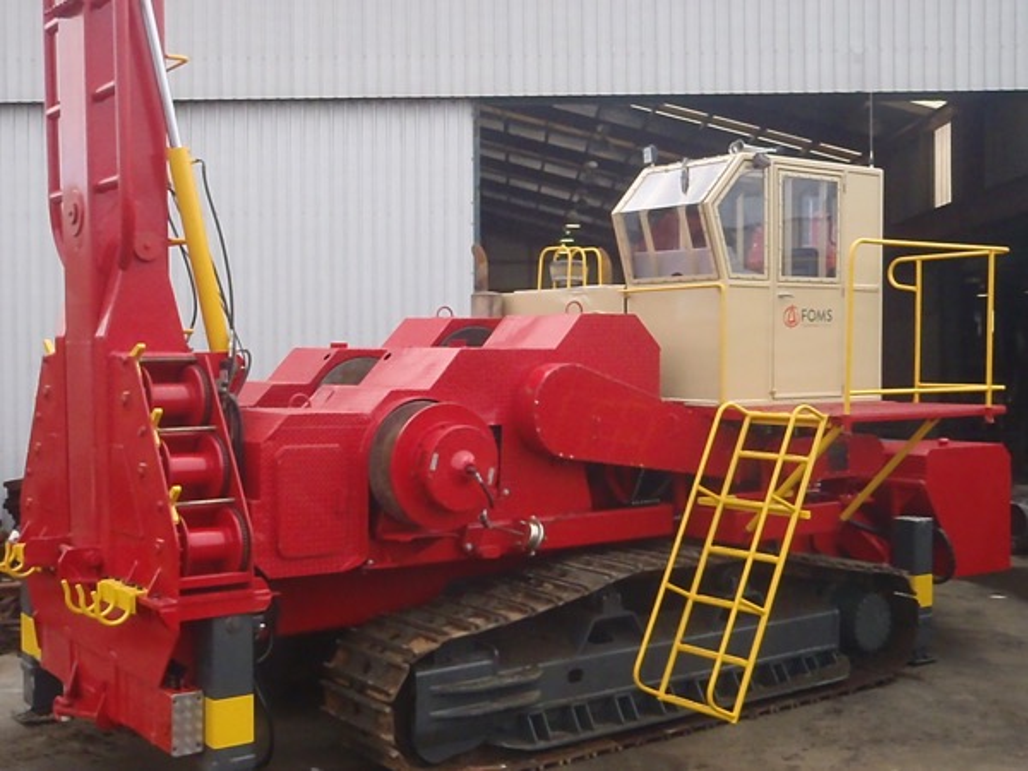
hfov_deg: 44.8
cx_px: 514
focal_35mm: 42
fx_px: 1247
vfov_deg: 34.3
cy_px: 386
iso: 640
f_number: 6.3
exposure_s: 1/500
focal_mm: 7.57
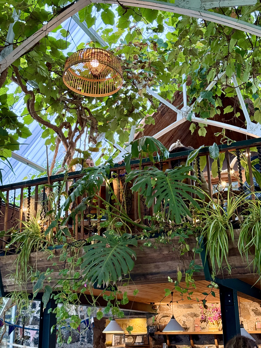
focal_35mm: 48
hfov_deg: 30.3
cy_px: 174
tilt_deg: +19.5
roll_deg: +1.1
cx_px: 130
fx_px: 483
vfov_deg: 39.7
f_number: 1.78
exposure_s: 1/50
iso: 250
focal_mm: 6.76
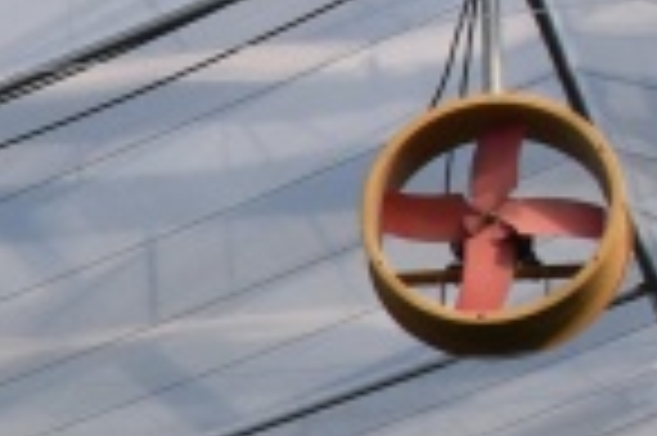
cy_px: 791
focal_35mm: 200
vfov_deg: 6.7
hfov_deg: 8.2
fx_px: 3646
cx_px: -1516
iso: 250
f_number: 9
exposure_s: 1/320
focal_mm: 18
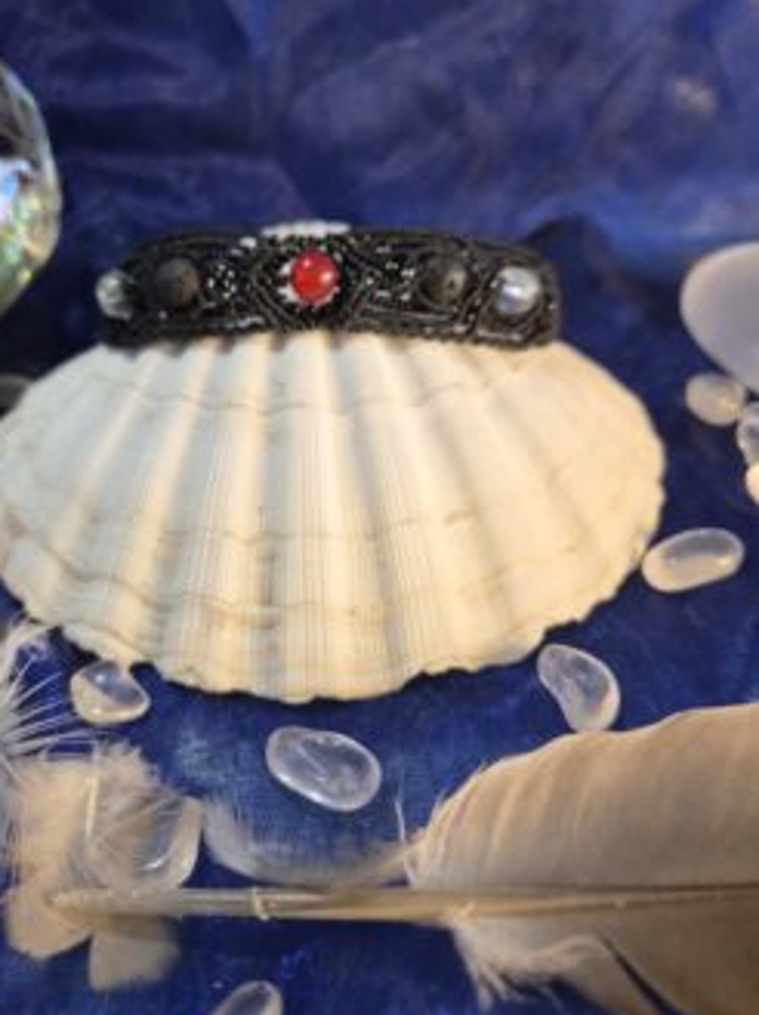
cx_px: 299
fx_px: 820
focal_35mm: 28
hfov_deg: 49.3
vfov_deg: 63.2
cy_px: 432
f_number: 1.8
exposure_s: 1/100
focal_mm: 5.4
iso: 320
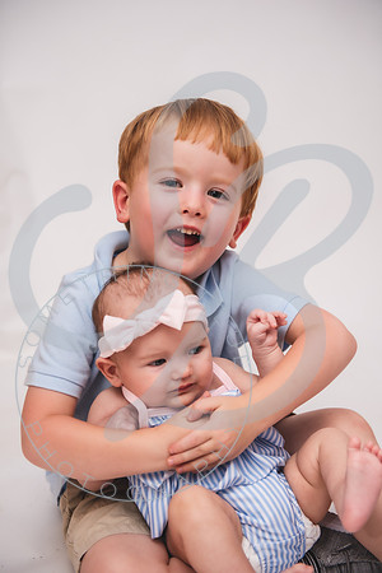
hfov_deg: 24.6
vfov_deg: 36.2
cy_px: 286
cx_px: 191
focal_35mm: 55
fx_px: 875
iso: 100
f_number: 3.5
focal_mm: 55
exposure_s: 1/200
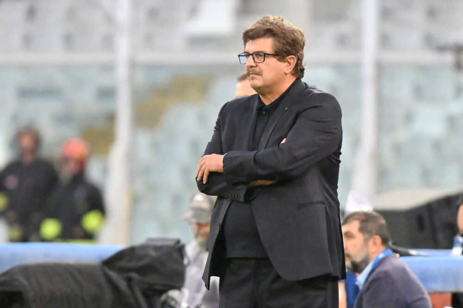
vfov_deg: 2.5
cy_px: 154
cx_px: 232
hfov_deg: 3.8
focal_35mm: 540
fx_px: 6942
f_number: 6.3
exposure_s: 1/2000
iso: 14400
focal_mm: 540
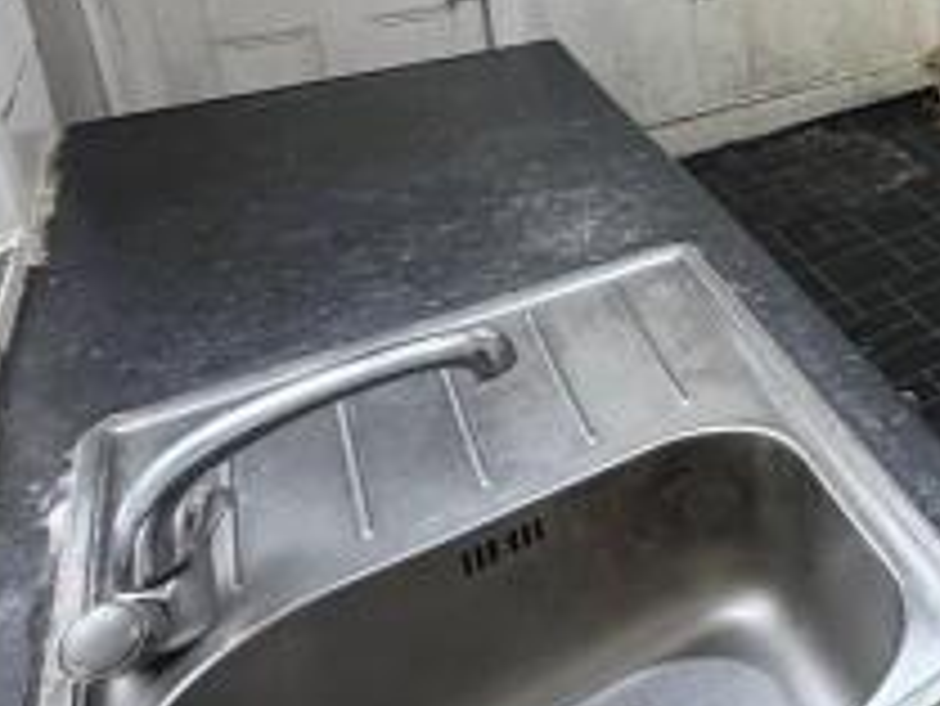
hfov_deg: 34.3
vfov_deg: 32.8
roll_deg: -0.8
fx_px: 1060
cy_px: -52
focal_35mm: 39
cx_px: 1217
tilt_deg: -11.9
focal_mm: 2.22
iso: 320
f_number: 2.2
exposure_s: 1/50
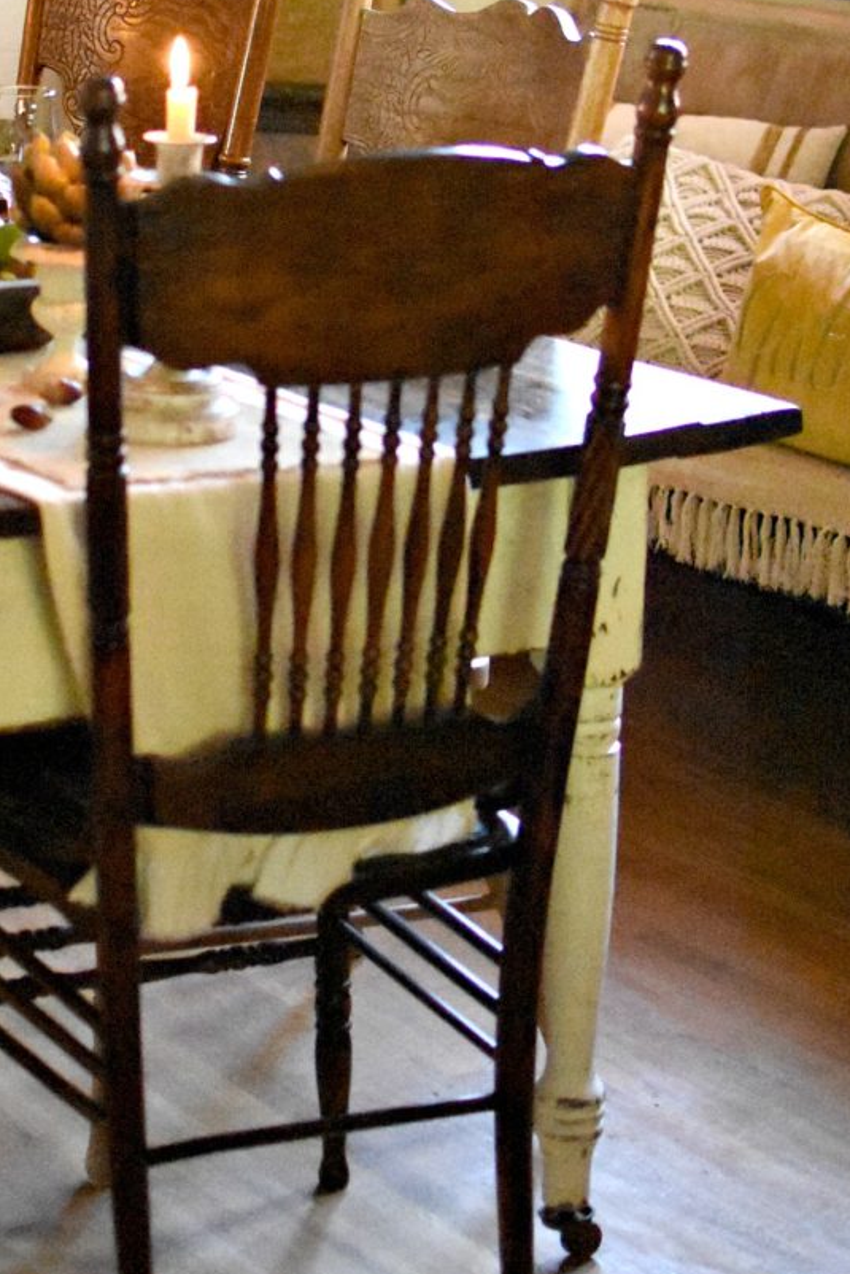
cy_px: 297
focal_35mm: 106
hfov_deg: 12.9
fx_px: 3753
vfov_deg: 19.1
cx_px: 246
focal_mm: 35
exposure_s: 1/800
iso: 12800
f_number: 2
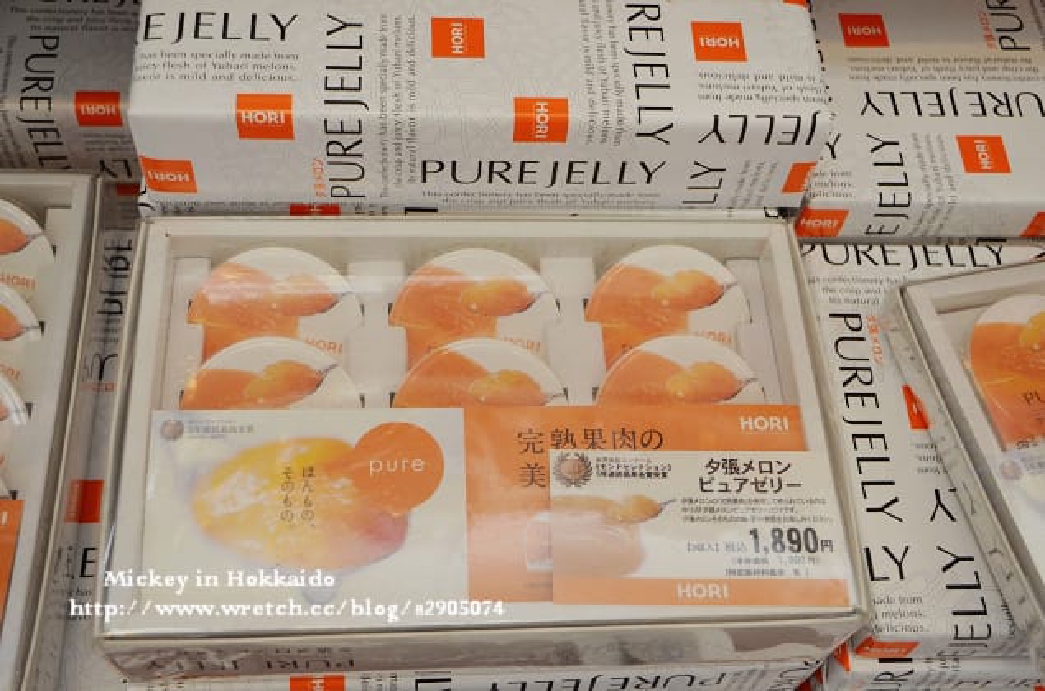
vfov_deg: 29.7
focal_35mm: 45
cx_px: 522
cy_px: 346
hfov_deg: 43.7
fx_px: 1303
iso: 800
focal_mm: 30
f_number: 4
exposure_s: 1/800
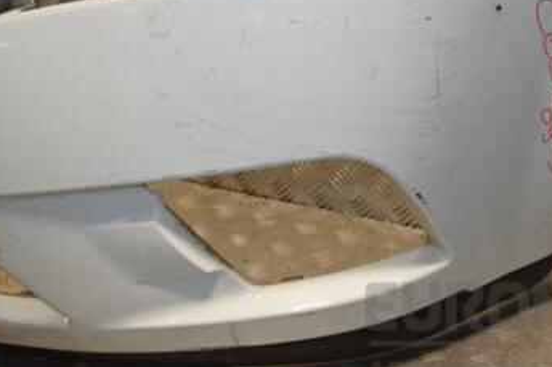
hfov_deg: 29.6
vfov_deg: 19.9
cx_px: 335
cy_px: 93
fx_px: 1042
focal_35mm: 68
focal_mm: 26
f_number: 7.1
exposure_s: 1/200
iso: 800
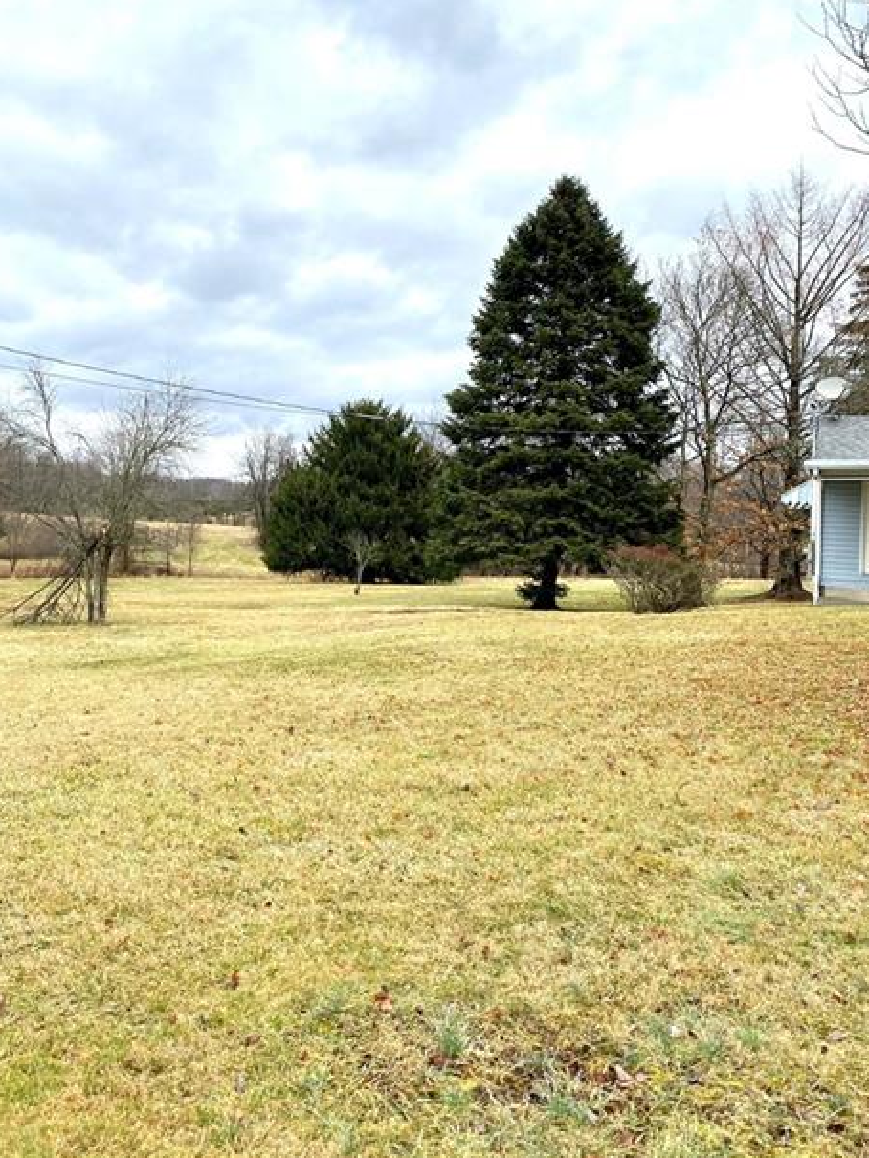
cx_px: 331
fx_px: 1104
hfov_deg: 42.7
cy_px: 513
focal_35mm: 33
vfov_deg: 55.2
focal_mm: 4.25
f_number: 1.8
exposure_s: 1/1072
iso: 32
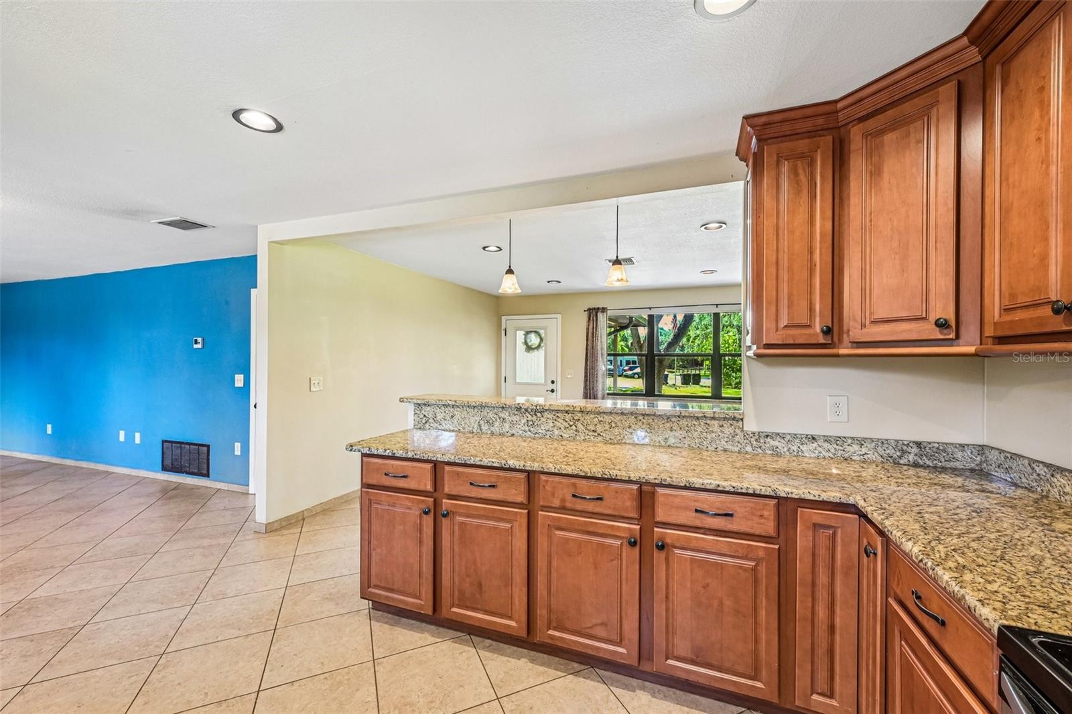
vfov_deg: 81.2
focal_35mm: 14
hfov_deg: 104.3
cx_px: 536
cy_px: 357
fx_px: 417
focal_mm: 14
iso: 400
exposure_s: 1/5
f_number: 8
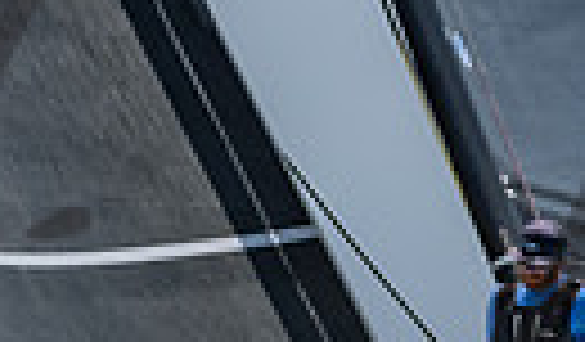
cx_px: 488
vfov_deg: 0.7
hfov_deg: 1.2
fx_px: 28408
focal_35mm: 1814
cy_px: -197
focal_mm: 200
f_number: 8
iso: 320
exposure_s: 1/800
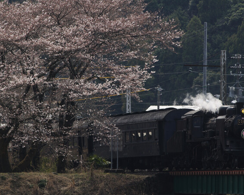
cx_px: 136
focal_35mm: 341
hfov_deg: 5.7
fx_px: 2463
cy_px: 97
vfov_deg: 4.5
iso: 250
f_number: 10
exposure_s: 1/400
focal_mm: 200
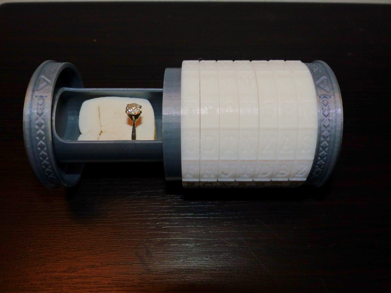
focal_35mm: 29
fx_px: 328
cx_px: 196
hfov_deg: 61.7
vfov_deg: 48.2
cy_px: 146
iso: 100
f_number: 2.8
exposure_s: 1/60
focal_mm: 5.3
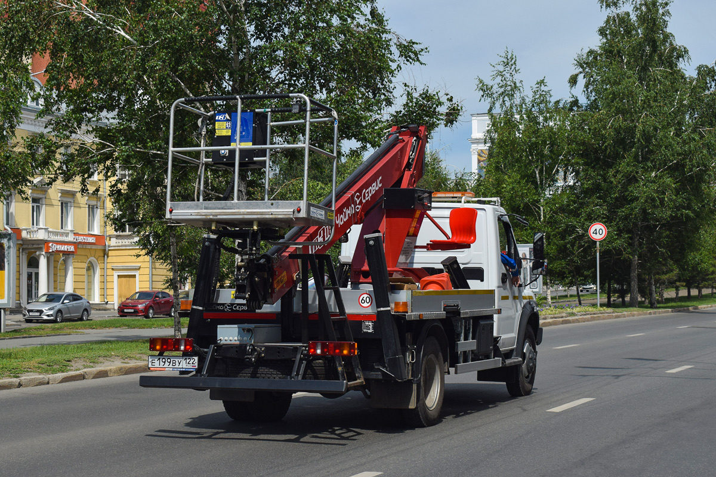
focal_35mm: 63
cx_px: 358
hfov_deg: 31.9
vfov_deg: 21.6
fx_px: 1253
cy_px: 238
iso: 200
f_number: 7.1
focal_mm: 42
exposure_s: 1/1250
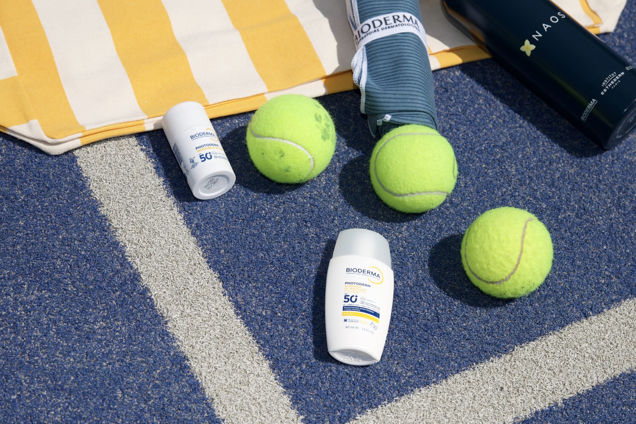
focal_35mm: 89
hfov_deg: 22.9
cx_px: 332
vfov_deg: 15.4
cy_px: 211
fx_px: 1572
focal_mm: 54
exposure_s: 1/320
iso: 160
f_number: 5
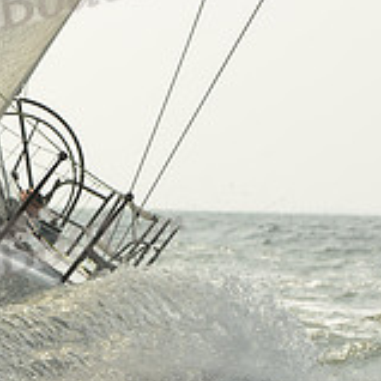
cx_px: -276
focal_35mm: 378
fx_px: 4707
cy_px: 167
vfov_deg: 4.6
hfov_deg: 4.6
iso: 320
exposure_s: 1/1250
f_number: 9
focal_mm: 122
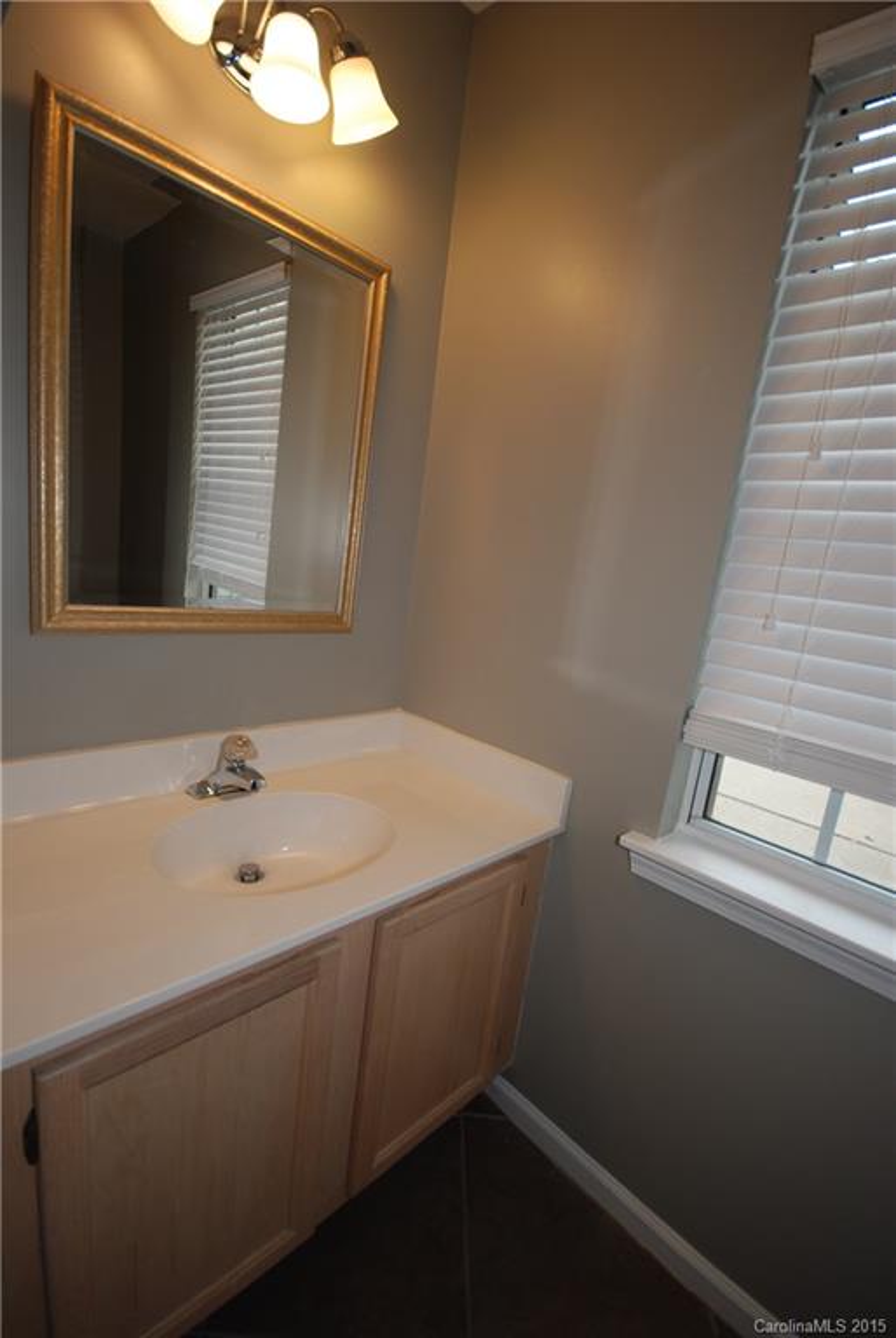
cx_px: 448
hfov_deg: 77.5
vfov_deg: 100.3
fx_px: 558
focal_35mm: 15
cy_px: 669
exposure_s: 1/60
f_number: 4
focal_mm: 10
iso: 100
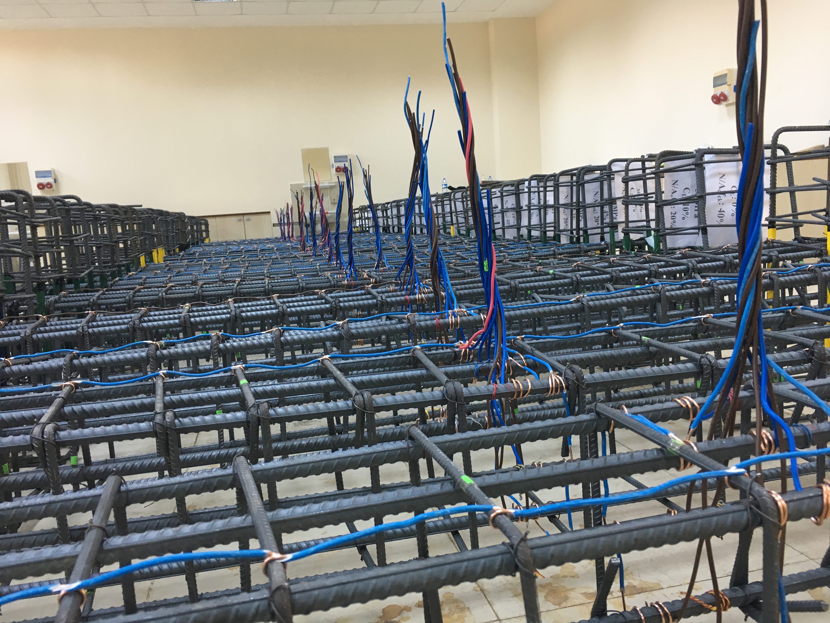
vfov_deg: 48.2
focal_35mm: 29
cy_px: 312
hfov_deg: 61.7
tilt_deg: -6.8
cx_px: 415
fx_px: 695
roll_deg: +4.3
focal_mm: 4.15
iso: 100
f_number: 2.2
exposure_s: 1/33
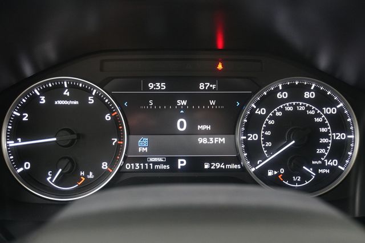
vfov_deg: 31.9
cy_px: 122
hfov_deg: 46.4
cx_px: 182
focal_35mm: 42
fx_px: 426
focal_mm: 28
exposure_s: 1/60
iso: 2500
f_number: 4.5
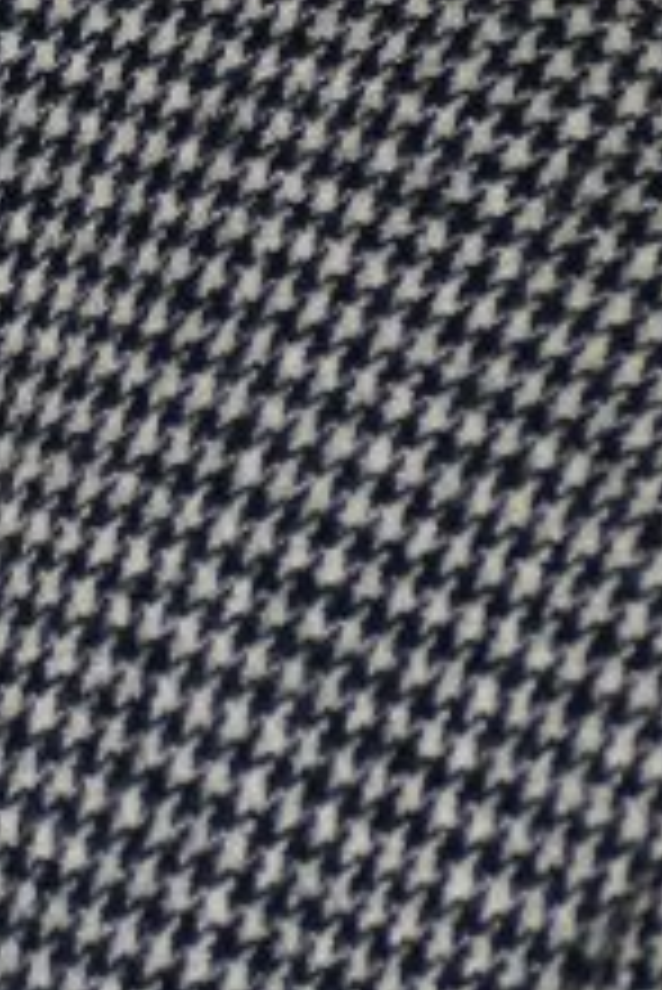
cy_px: -112
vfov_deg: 3.6
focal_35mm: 572
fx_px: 15752
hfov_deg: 2.4
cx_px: -509
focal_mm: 70
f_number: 3.2
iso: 200
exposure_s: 1/125
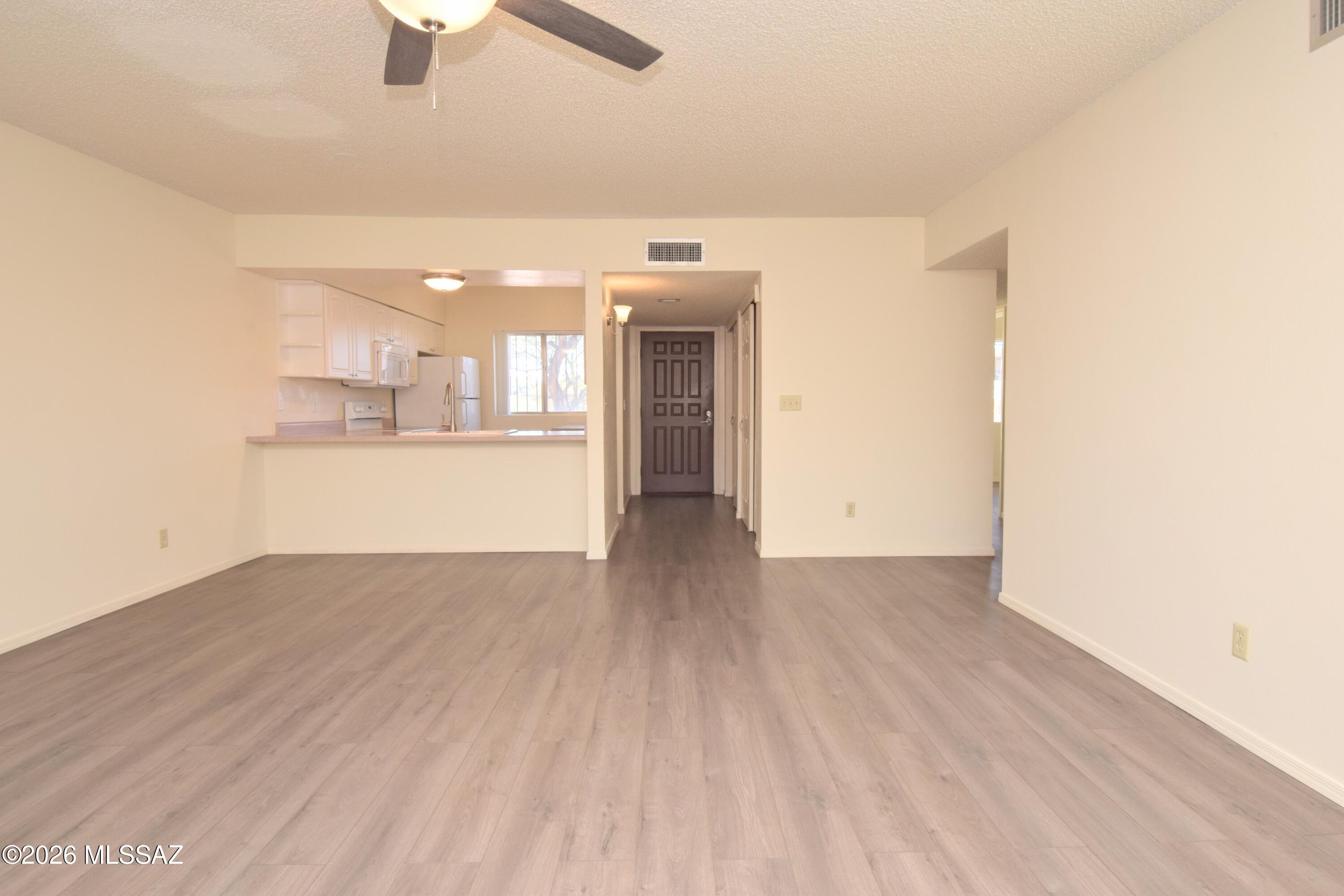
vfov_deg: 67.4
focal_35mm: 18
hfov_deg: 90.0
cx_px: 672
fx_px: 672
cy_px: 448
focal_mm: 12
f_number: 9
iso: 400
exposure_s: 1/50
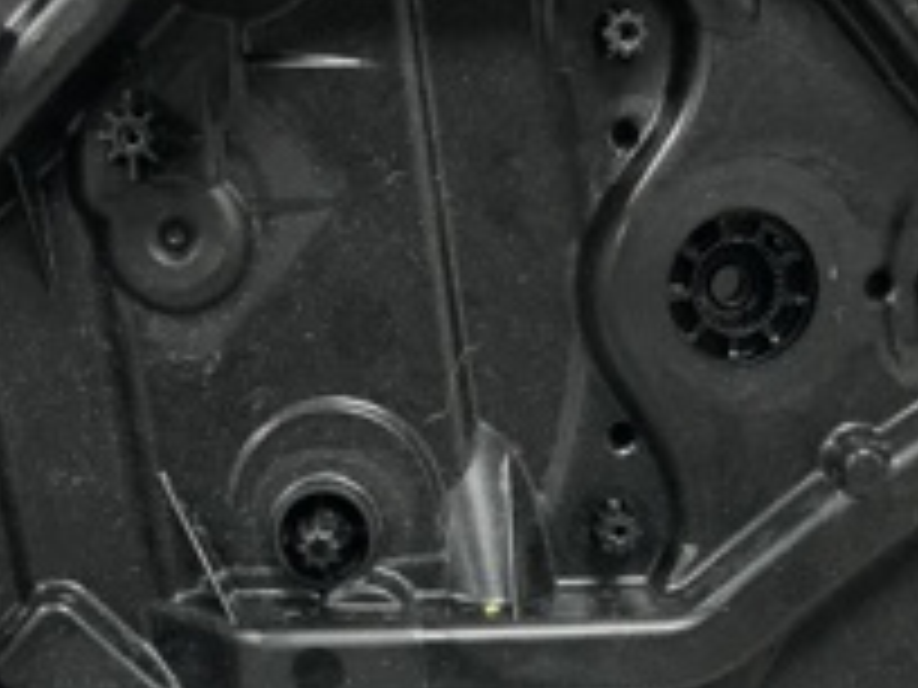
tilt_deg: -24.4
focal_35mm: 88
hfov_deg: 22.3
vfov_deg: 16.1
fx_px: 2334
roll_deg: -2.4
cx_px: 477
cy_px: 850
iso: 50
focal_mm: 4
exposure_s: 1/17
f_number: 1.8
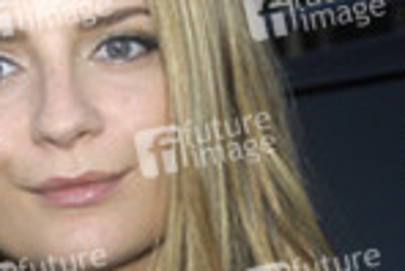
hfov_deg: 10.1
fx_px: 2263
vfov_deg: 6.8
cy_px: 214
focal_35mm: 201
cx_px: -33
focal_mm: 44
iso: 320
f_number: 5
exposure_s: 1/160
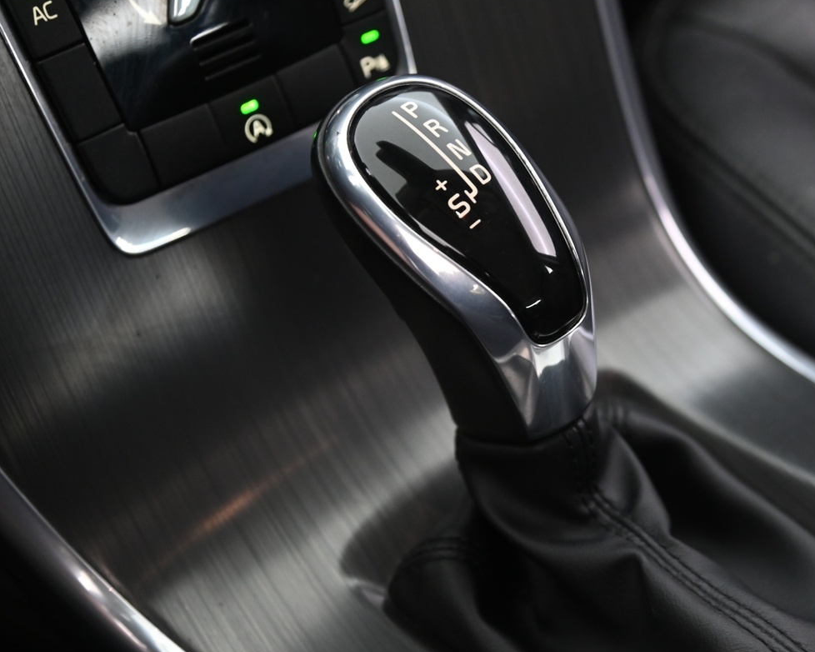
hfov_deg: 23.5
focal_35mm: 81
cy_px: 365
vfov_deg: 18.9
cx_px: 529
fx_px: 1953
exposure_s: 1/10
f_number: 4
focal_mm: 52
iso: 2000
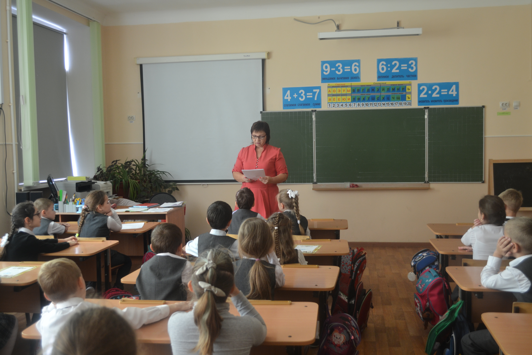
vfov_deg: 36.9
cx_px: 266
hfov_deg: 53.1
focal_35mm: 36
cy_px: 178
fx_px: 532
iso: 400
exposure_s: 1/60
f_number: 4
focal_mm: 24
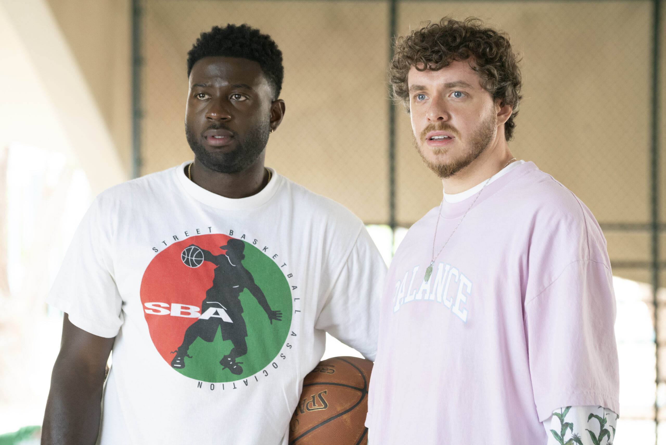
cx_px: 333
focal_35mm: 146
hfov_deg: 14.1
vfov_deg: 9.4
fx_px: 2701
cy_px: 222
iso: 3200
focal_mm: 146
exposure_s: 1/250
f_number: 5.6
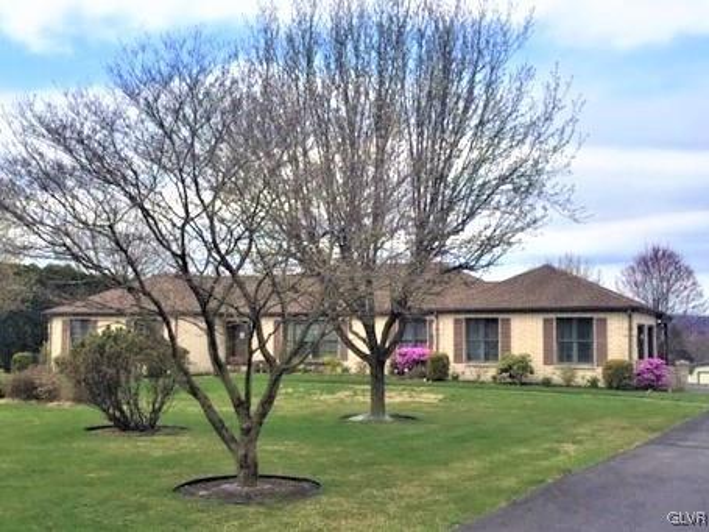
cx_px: 354
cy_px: 266
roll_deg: +1.0
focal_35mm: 29
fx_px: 594
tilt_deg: +5.0
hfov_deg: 61.7
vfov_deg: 48.2
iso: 32
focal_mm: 4.15
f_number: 2.2
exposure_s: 1/2825
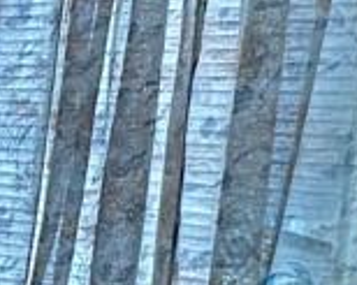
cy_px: 202
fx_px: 961
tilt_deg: -7.2
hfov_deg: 13.2
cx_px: -577
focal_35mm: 91
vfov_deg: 16.8
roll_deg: -3.1
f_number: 2.2
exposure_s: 1/120
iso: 160
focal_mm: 2.22
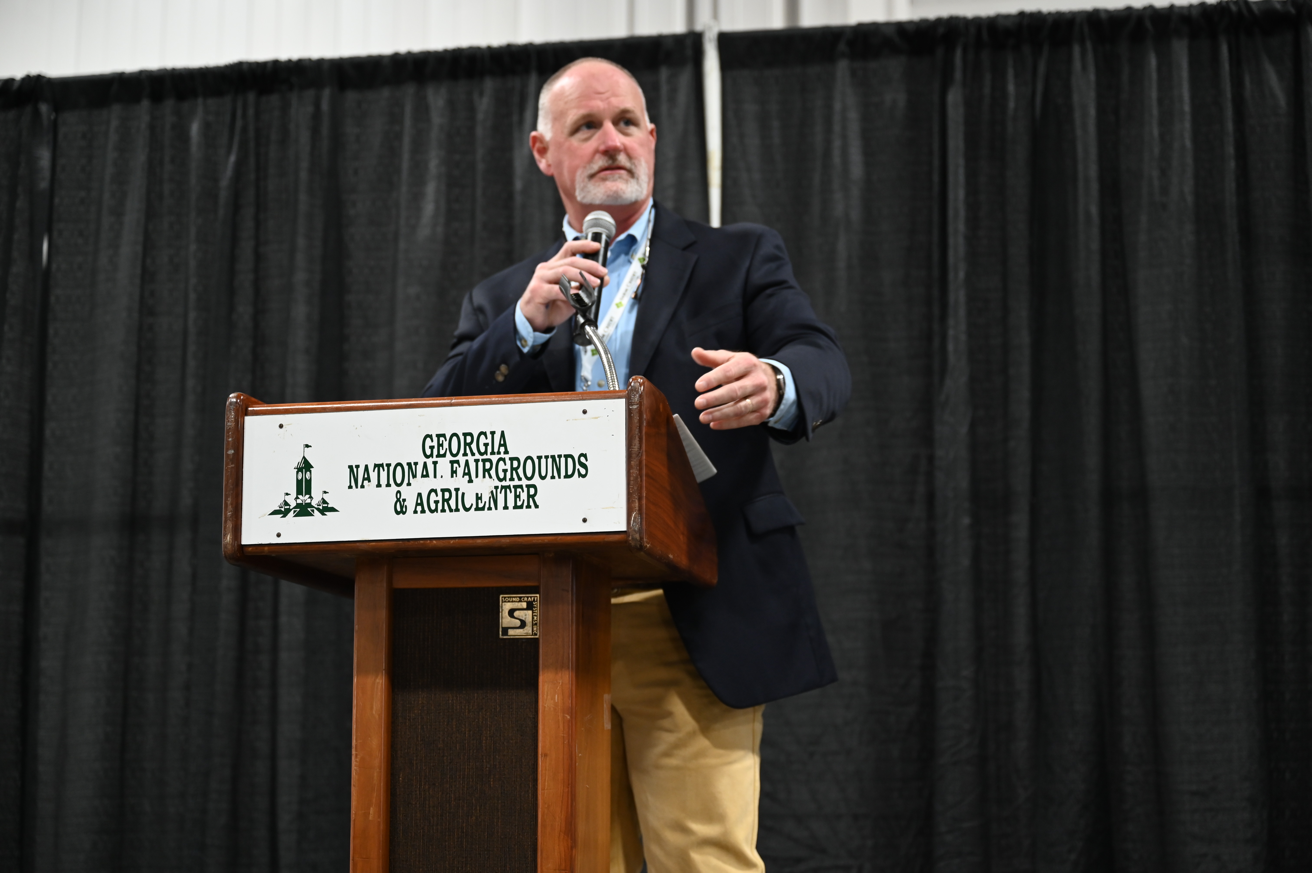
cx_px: 656
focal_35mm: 60
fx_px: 2185
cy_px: 436
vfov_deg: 22.6
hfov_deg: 33.4
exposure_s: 1/125
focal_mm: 60
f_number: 2.8
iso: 1100
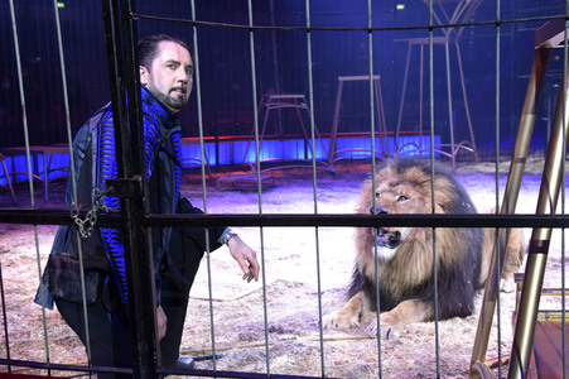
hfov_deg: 41.1
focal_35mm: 48
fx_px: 758
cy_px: 190
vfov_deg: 28.0
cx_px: 284
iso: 1600
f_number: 6.3
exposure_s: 1/60
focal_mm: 48
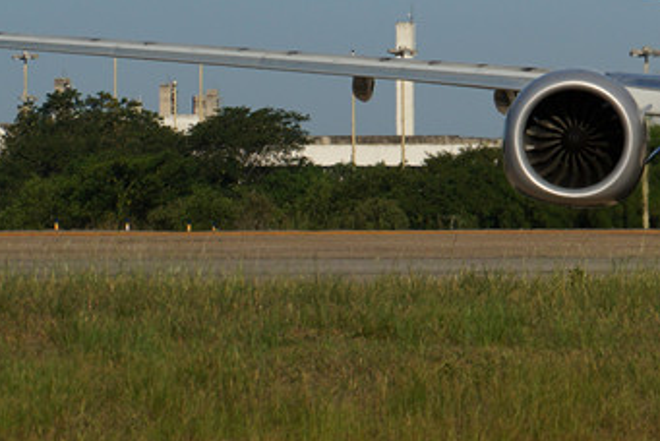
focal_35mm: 382
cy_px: 53
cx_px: 859
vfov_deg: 3.6
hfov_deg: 5.4
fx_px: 7018
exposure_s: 1/1000
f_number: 8
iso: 100
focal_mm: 85
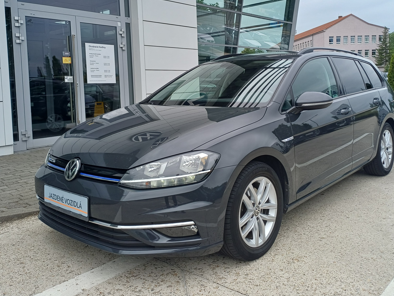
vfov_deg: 42.7
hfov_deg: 55.3
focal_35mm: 33
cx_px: 204
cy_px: 113
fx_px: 376
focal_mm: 4.65
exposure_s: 1/669
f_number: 1.8
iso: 50
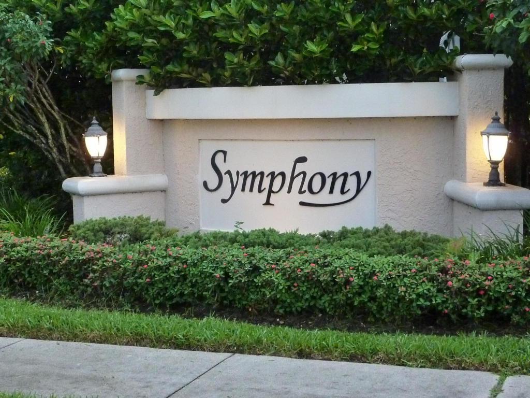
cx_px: 265
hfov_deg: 30.3
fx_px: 980
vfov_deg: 22.9
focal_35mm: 64
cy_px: 199
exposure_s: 1/50
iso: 800
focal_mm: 7.3
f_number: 3.7
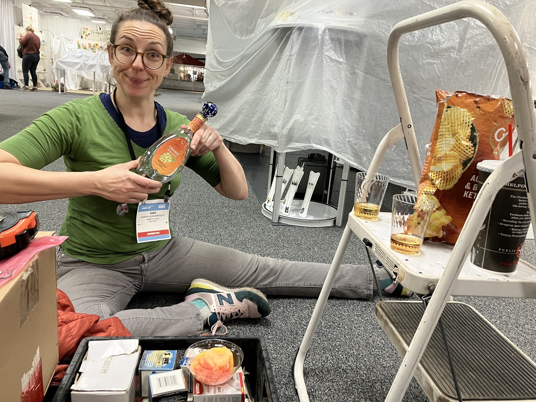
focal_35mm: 28
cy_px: 201
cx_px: 268
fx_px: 434
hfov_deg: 63.4
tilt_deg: -14.3
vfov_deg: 49.7
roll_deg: -5.2
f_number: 1.8
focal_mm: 3.99
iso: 125
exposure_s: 1/60
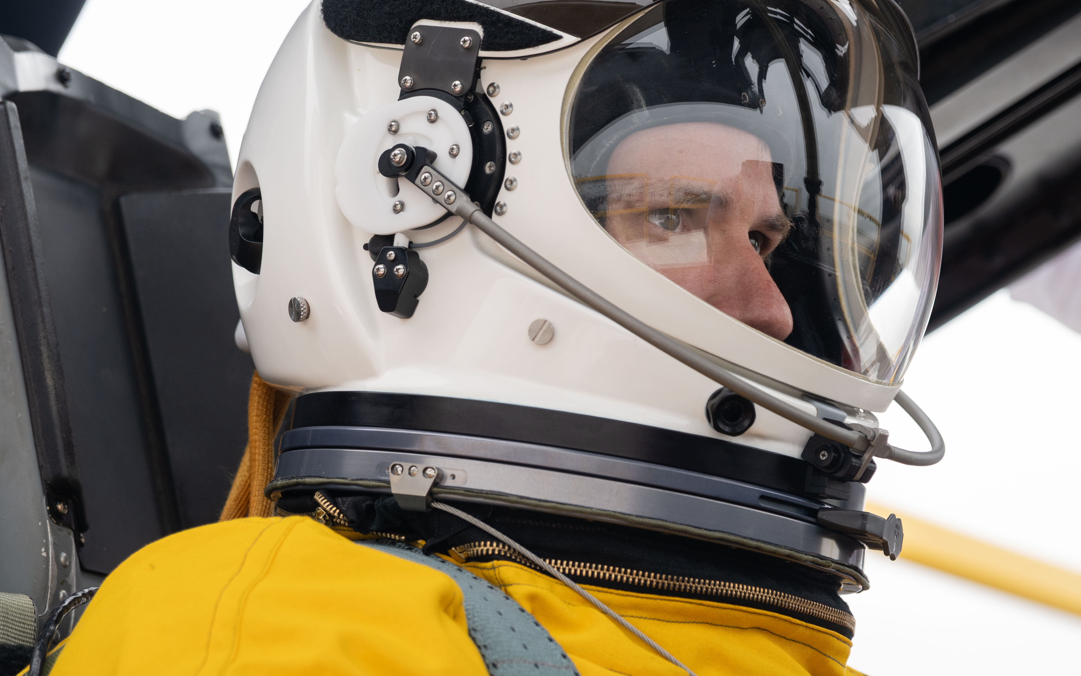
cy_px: 351
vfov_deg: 6.0
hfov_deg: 9.6
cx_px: 685
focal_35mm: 219
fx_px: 6452
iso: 160
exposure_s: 1/250
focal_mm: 120
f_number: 4
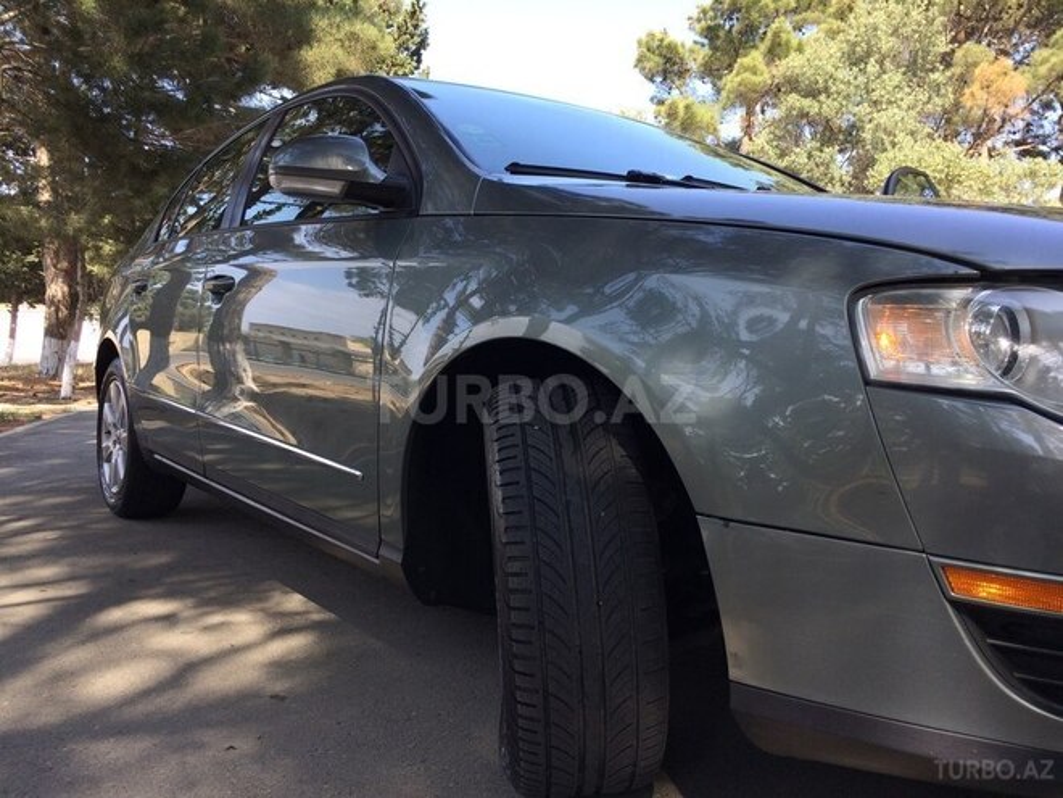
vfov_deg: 48.2
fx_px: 891
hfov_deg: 61.7
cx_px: 532
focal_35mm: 29
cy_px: 399
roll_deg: -0.5
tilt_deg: -3.0
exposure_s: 1/419
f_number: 2.2
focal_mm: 4.15
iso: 32
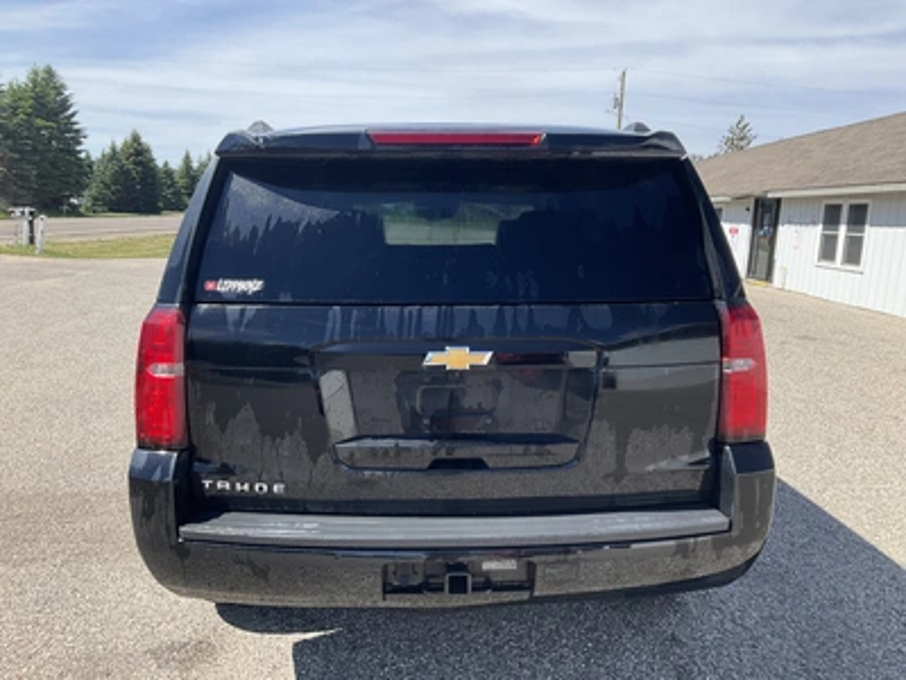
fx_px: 759
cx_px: 453
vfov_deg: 48.2
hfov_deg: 61.7
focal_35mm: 29
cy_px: 340
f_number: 1.8
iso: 25
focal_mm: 3
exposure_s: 1/1098
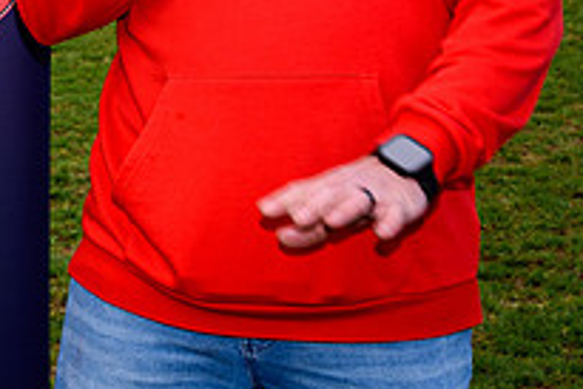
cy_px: -114
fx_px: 2722
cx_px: -230
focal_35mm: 168
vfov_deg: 8.1
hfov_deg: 11.8
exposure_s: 1/160
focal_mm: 32
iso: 125
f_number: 5.6
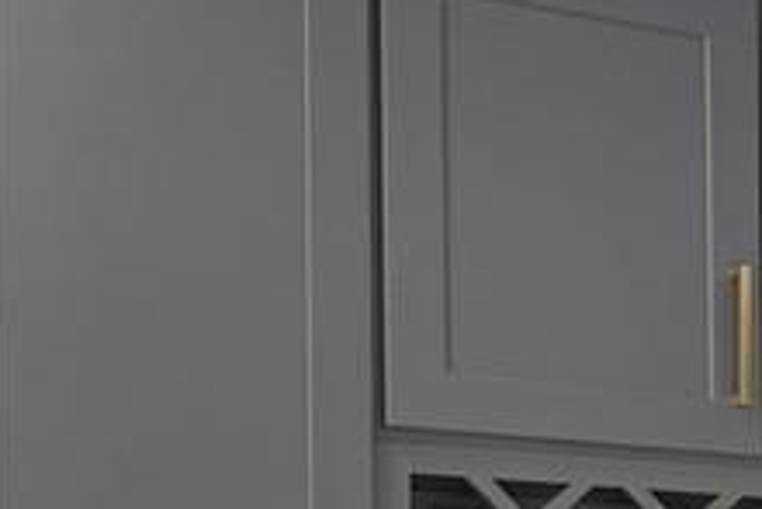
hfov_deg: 13.5
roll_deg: +0.0
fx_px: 2669
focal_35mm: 126
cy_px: 852
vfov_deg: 10.4
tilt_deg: -0.4
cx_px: 1600
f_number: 1.6
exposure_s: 1/121
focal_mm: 4.2
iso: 80
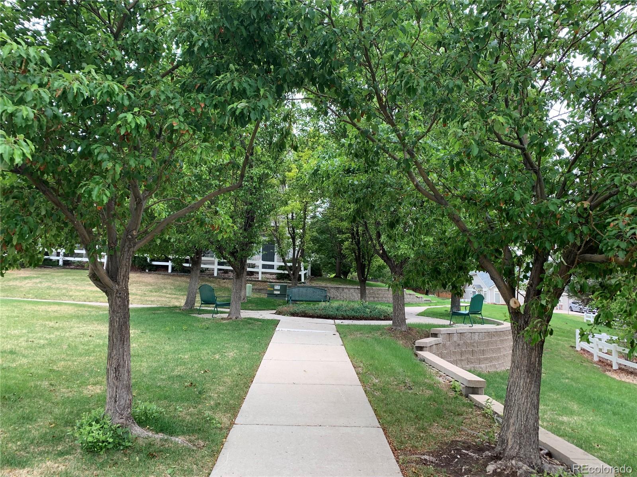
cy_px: 238
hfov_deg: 67.3
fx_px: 478
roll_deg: -1.4
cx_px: 318
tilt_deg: +6.3
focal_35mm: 26
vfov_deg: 53.1
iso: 32
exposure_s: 1/121
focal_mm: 4.25
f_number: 1.8
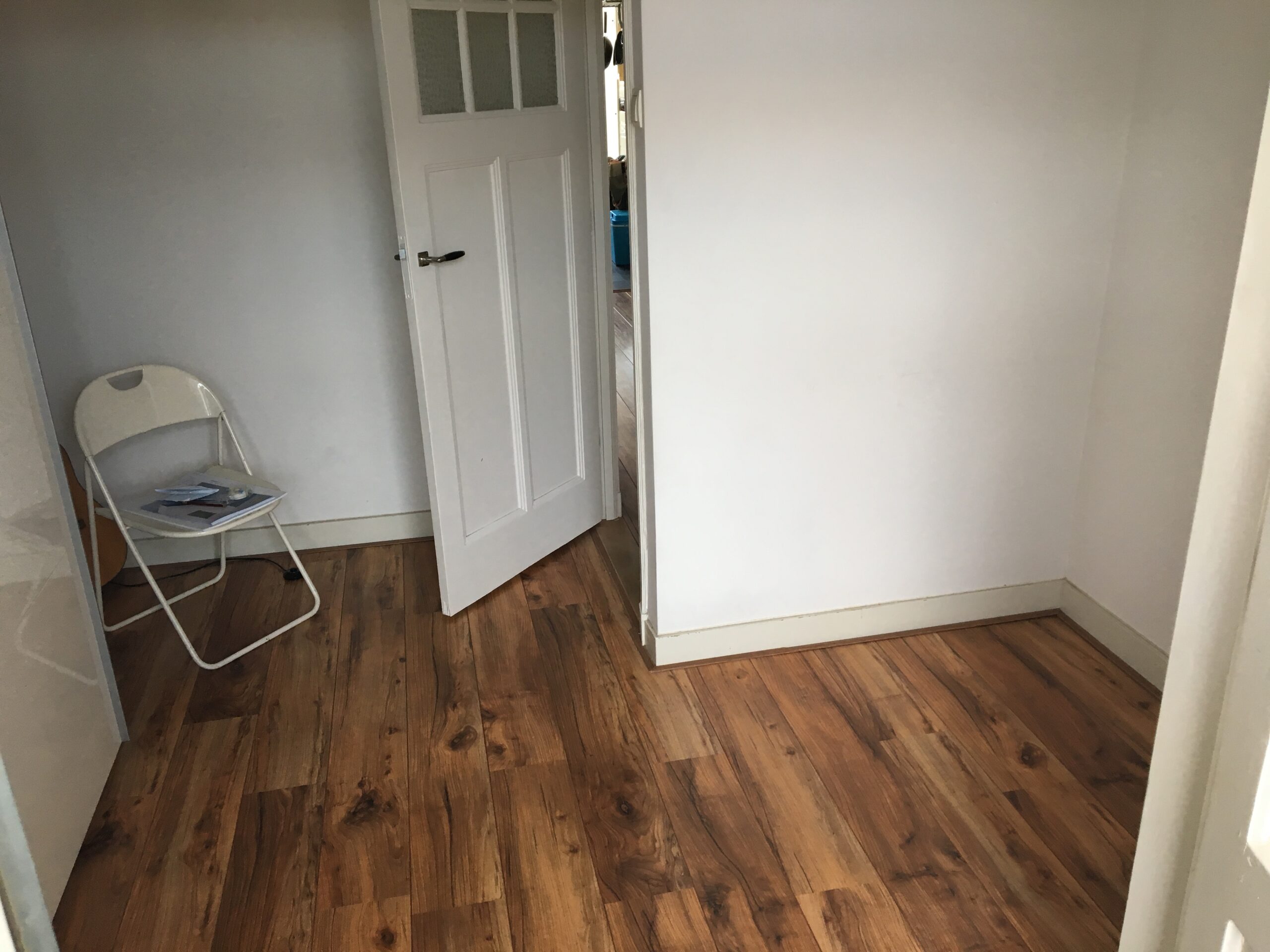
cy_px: 476
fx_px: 1064
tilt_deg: -20.8
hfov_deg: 61.7
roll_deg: +2.2
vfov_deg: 48.2
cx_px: 635
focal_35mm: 29
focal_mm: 4.15
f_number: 2.2
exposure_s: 1/33
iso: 32
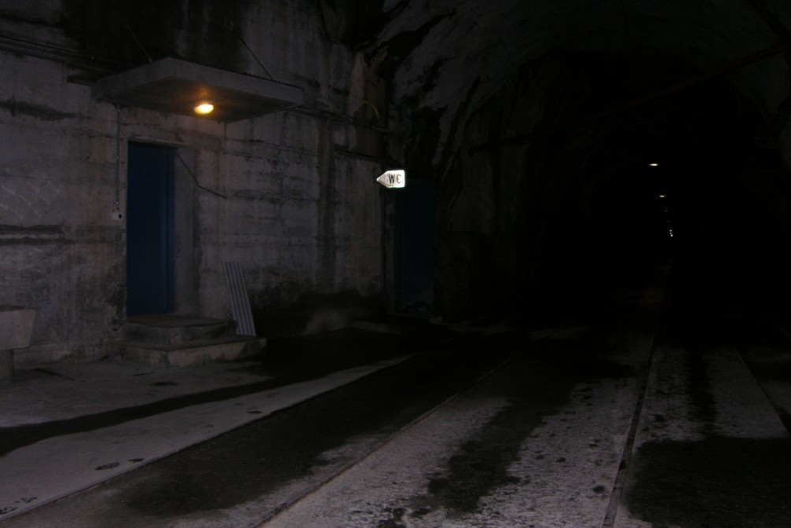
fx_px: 813
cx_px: 390
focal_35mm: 37
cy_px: 288
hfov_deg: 51.9
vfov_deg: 35.9
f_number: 2.8
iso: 100
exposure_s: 1/60.1
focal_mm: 8.9
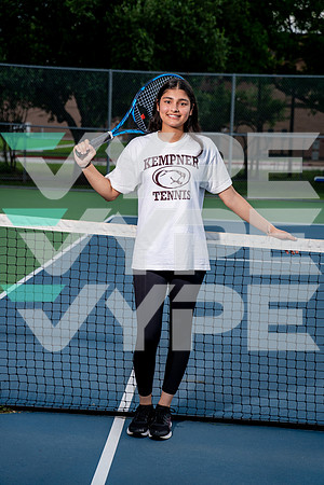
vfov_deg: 28.8
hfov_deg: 19.5
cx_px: 162
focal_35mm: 70
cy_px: 242
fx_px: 945
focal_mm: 70
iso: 100
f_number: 4
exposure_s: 1/1000
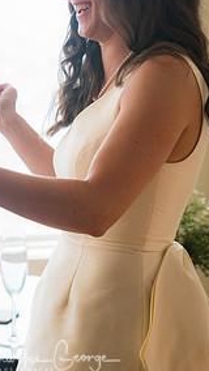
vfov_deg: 12.3
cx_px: 34
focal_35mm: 174
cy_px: 90
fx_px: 1712
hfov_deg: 7.0
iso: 640
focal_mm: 70
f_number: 3.2
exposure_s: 1/800
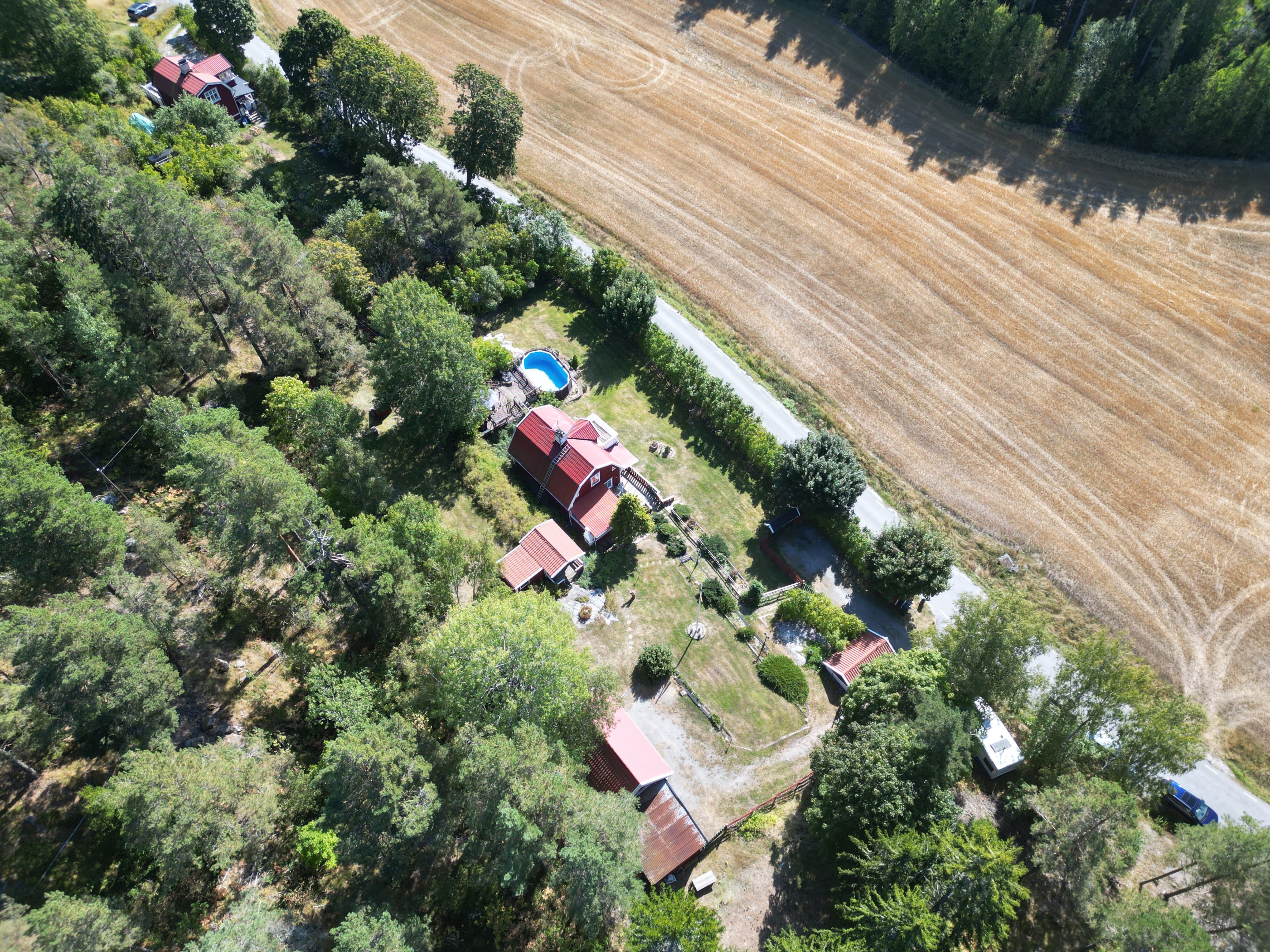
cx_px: 635
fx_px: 881
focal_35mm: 24
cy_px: 476
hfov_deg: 71.6
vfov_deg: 56.8
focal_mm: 6.72
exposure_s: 1/800
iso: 120
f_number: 1.7
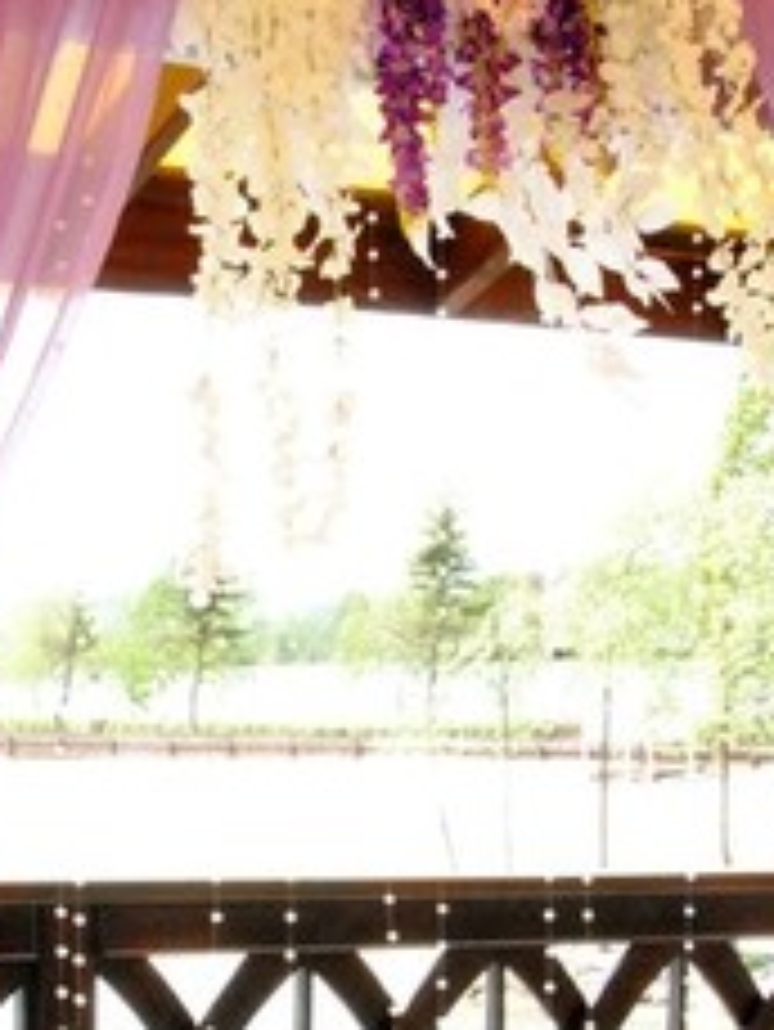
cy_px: 801
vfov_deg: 20.2
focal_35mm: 96
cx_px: 182
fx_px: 2859
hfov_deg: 15.3
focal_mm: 22
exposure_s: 1/60
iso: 1600
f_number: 25
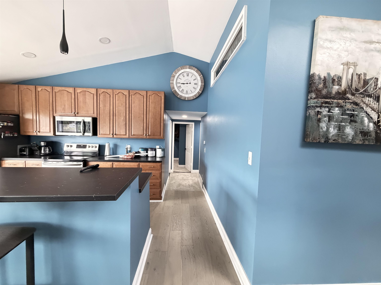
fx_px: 154
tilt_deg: -1.9
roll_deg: -1.3
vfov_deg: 85.7
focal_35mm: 14
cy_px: 142
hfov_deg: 102.1
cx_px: 190
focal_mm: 2.22
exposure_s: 1/60
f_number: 2.2
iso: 640
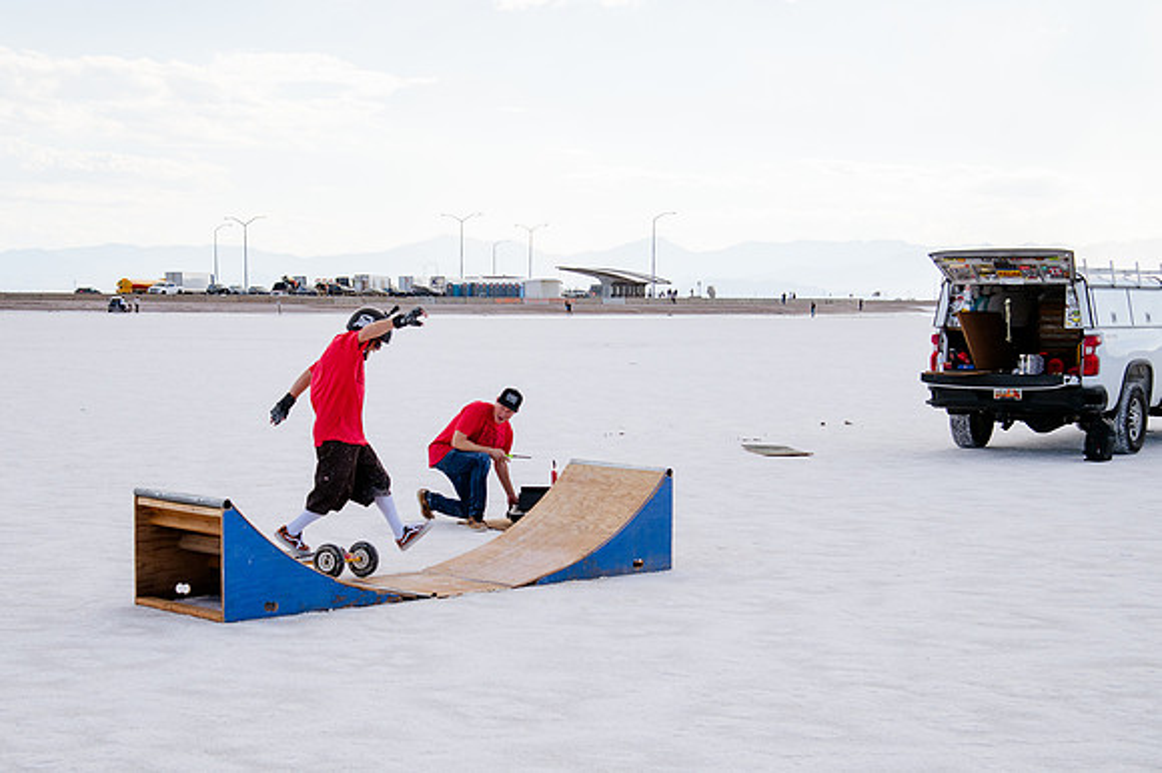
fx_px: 1994
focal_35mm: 62
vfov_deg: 21.9
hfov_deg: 32.4
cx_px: 490
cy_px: 447
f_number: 5.6
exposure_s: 1/2500
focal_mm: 50
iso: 400
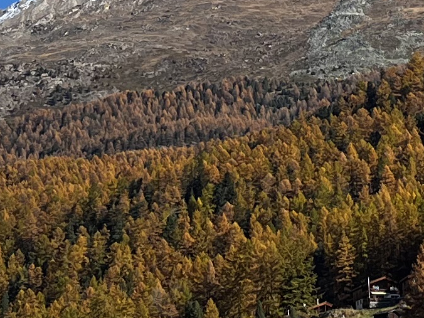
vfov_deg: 9.3
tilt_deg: +22.7
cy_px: -154
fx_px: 1899
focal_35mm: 155
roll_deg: +1.0
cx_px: 242
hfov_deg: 12.7
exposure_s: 1/1992
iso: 50
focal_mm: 5.1
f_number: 1.6
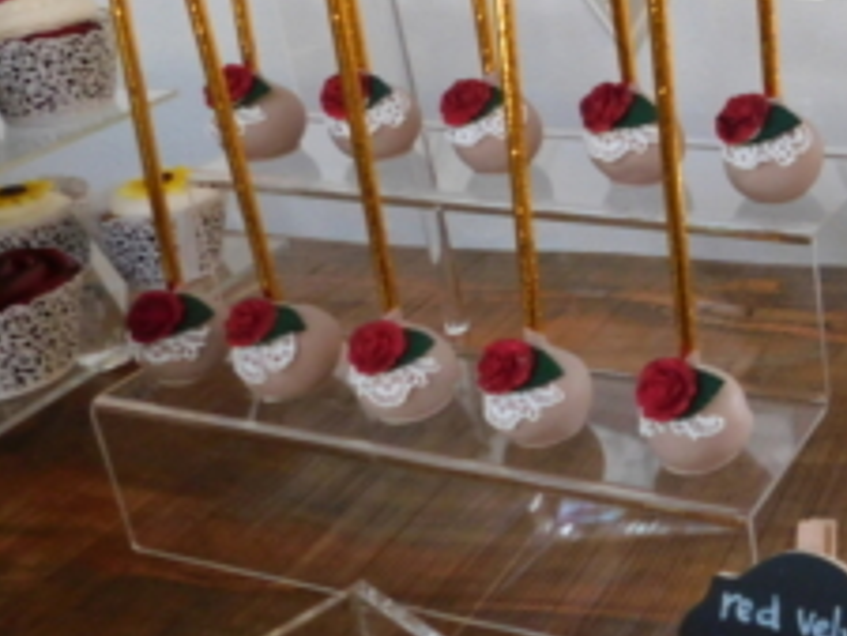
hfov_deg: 32.8
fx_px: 1249
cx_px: 937
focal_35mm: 51
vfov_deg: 28.1
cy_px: 137
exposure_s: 1/25
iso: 400
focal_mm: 4
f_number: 3
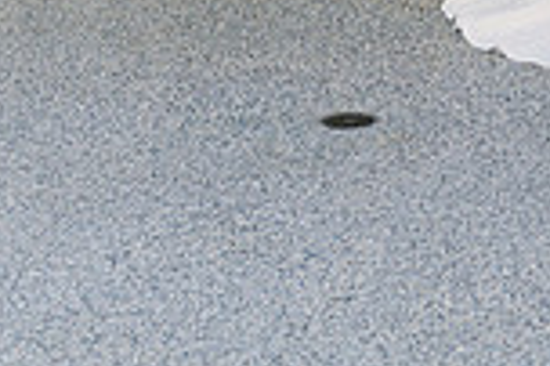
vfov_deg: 9.6
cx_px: 650
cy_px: -200
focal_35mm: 138
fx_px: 2106
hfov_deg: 14.4
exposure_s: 1/640
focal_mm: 35
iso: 100
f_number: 4
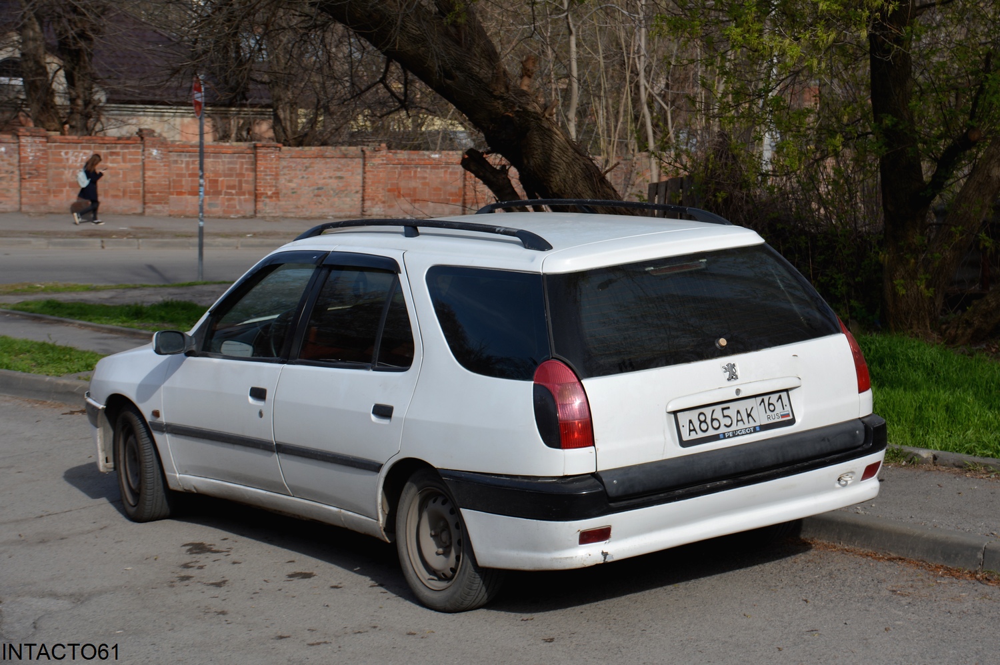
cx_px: 500
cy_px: 332
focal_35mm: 78
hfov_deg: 26.0
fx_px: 2165
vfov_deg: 17.5
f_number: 8
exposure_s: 1/250
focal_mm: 52
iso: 100
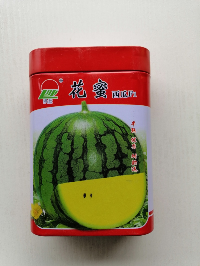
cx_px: 100
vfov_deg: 67.3
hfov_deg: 53.1
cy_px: 133
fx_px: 200
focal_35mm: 26
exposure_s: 1/60
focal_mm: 3.81
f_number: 2.2
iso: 64
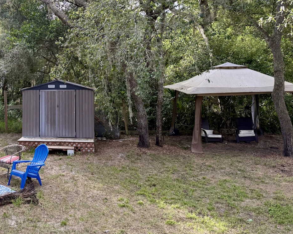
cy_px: 54
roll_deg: -0.1
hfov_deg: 38.1
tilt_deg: +1.5
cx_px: 40
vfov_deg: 32.0
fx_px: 399
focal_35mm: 46
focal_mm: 6.76
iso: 100
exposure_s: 1/440
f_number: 1.78
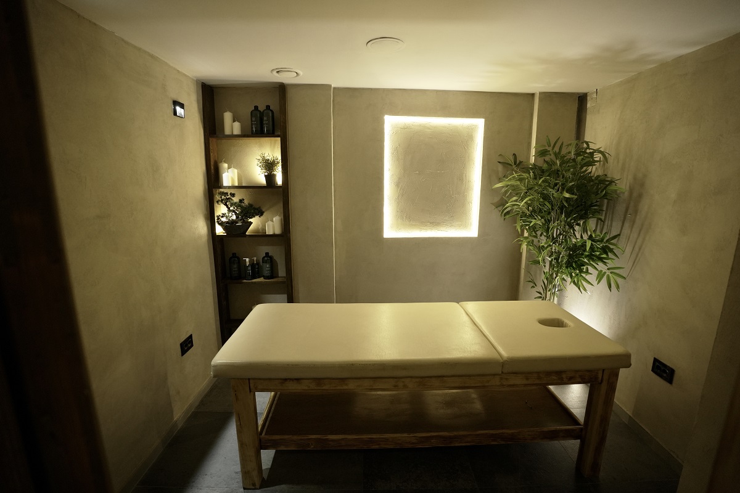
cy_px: 246
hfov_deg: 96.7
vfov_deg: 73.7
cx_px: 370
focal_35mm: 16
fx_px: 329
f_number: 3.2
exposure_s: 1/50
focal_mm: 16
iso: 2000
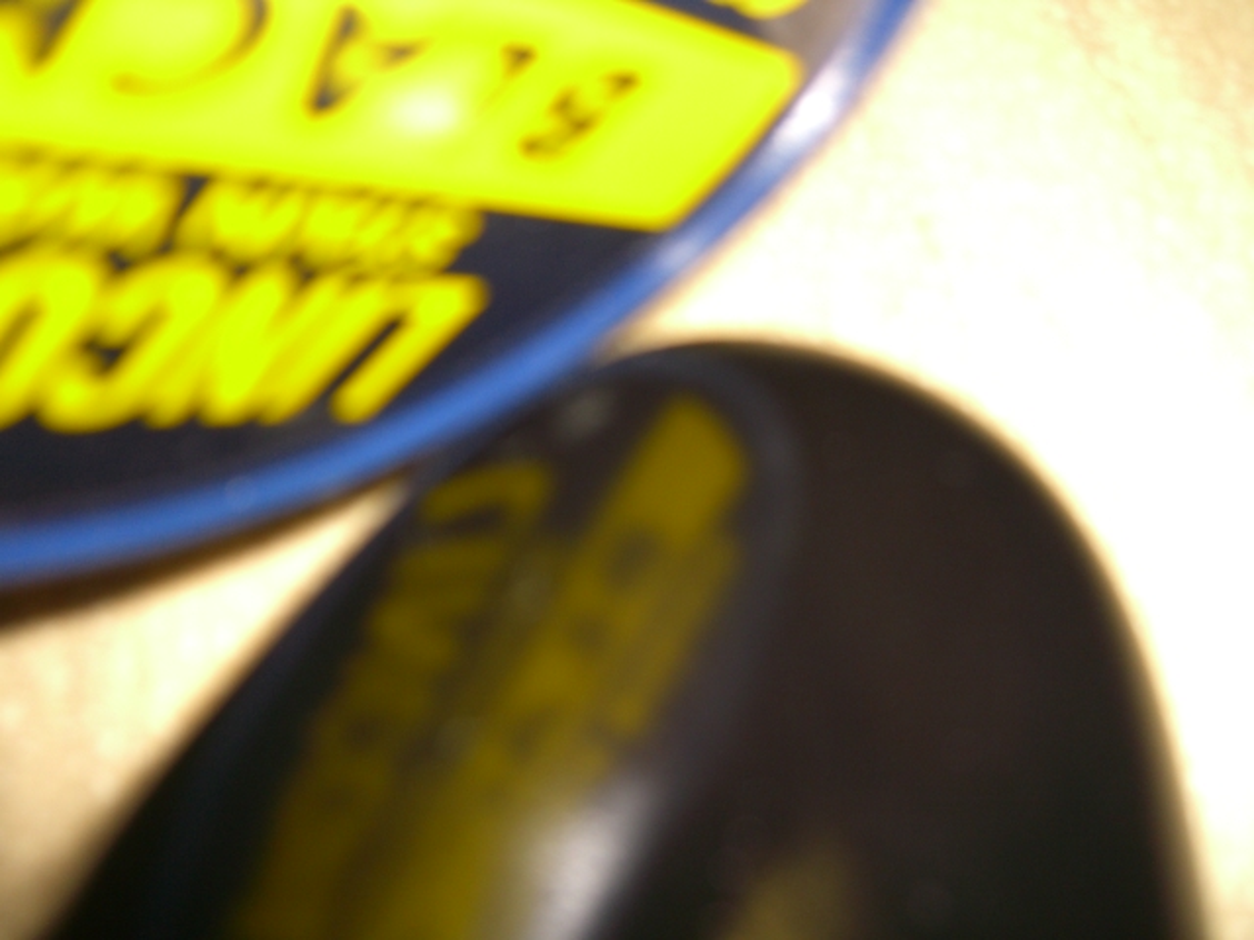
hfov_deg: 49.0
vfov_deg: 37.7
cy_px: 470
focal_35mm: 38
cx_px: 627
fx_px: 1377
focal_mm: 7.9
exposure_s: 1/60
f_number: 2.8
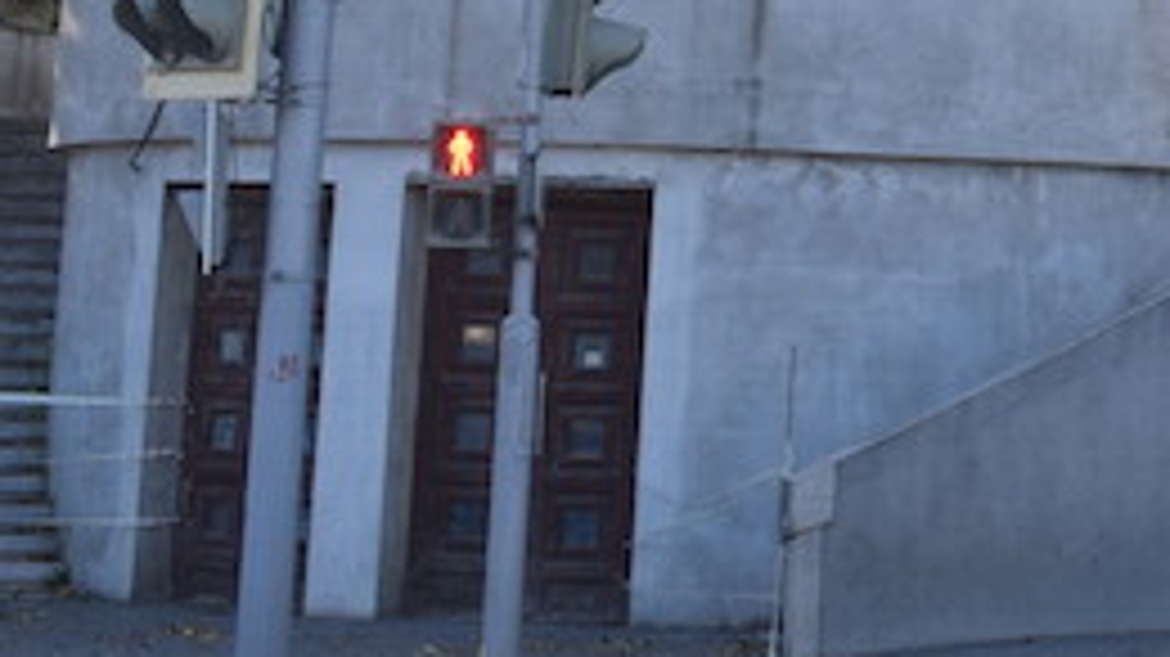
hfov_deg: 15.7
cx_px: 1692
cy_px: -493
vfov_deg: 9.1
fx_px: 3939
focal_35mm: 127
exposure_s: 1/250
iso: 320
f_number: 8
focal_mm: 21
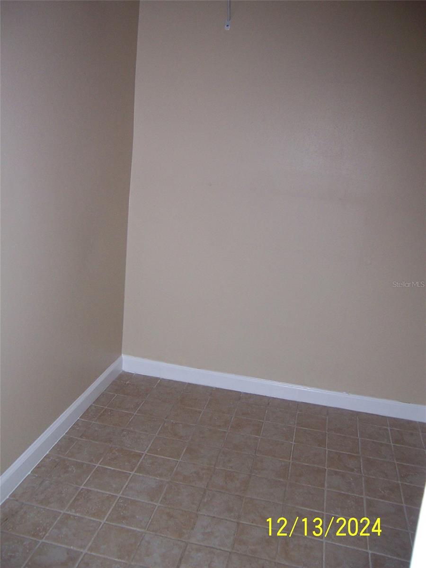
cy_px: 284
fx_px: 541
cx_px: 213
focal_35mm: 33
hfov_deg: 42.9
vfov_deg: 55.4
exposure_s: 1/60
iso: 140
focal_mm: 5.5
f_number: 2.8
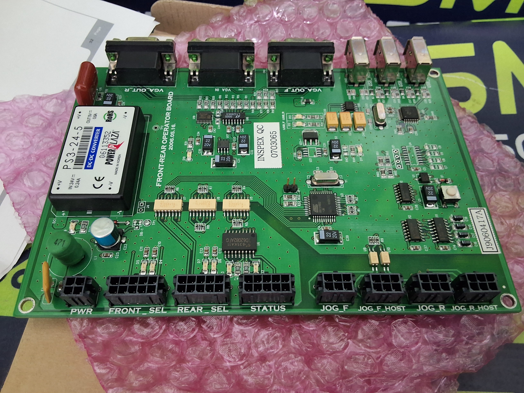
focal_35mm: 28
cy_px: 196
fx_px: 424
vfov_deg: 49.7
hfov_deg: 63.4
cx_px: 262
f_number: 1.9
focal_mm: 2.91
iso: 320
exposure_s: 1/24
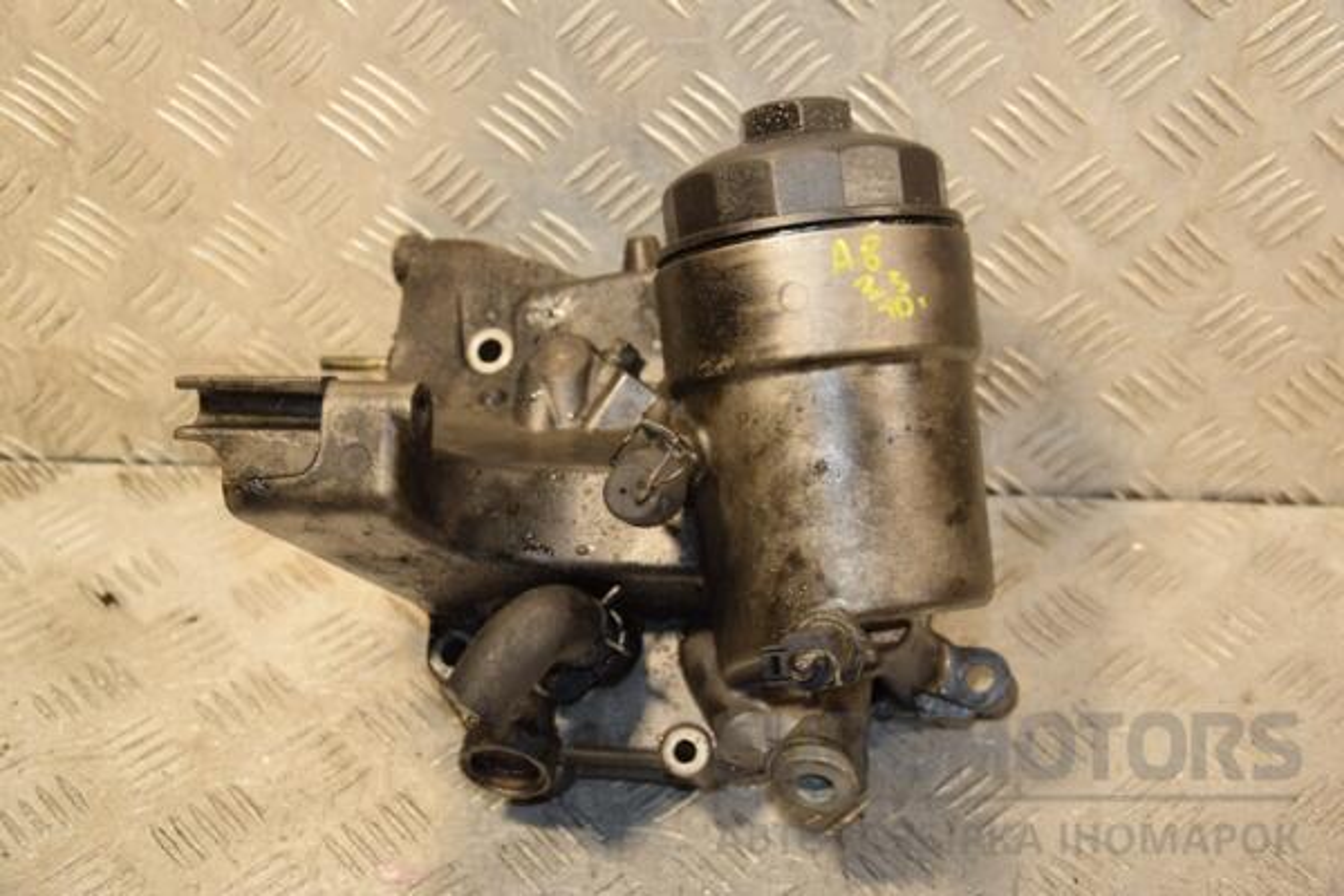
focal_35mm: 60
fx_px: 2240
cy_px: 448
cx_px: 672
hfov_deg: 33.4
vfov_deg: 22.6
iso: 800
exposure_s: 1/160
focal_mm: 40
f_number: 4.8
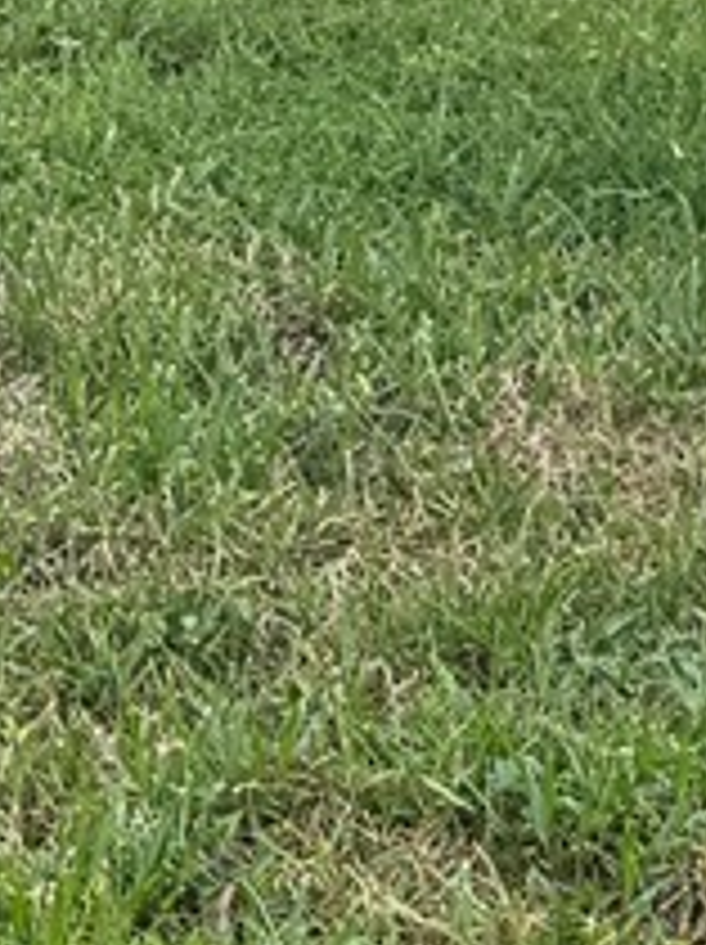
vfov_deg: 10.3
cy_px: -666
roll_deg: -1.3
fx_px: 4987
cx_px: -823
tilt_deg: -5.6
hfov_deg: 7.7
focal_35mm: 183
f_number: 1.78
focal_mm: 6.76
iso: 80
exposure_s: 1/730
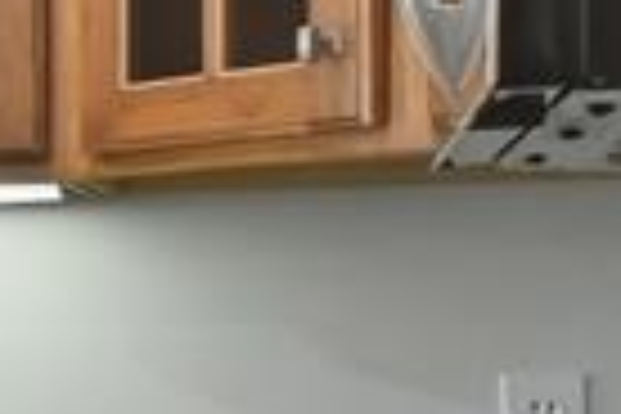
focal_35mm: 134
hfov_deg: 10.2
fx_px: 2311
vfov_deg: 10.2
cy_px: 310
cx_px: -1336
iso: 800
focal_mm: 12
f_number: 8
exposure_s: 1/20
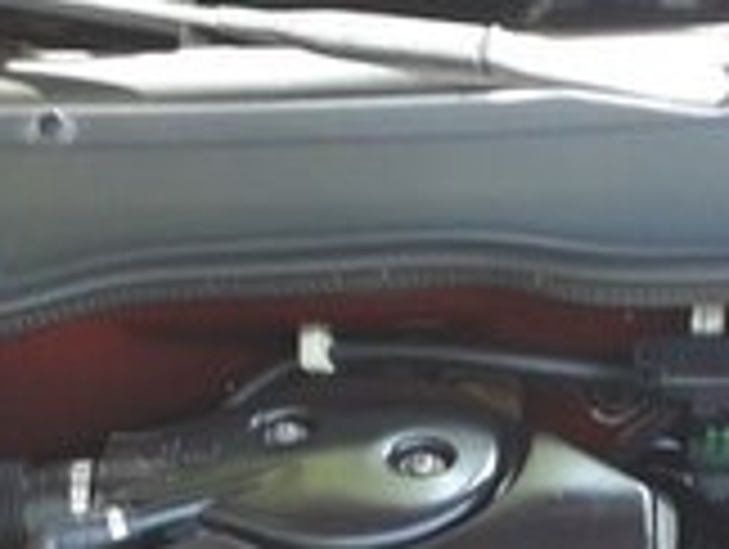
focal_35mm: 110
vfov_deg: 12.4
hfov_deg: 17.8
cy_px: 970
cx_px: 428
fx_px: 2320
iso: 40
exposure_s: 1/50
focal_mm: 3.6
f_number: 1.9
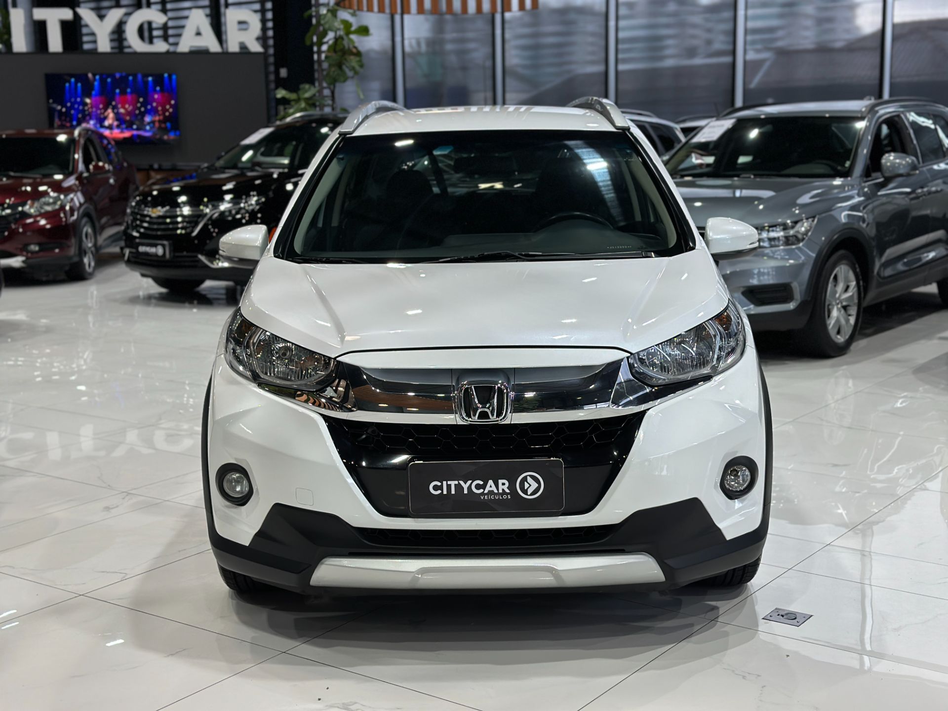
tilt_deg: -9.9
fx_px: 1315
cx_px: 474
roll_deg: +0.8
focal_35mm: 48
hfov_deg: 39.7
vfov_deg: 30.3
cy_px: 356
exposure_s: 1/120
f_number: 1.78
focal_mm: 6.86
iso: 125
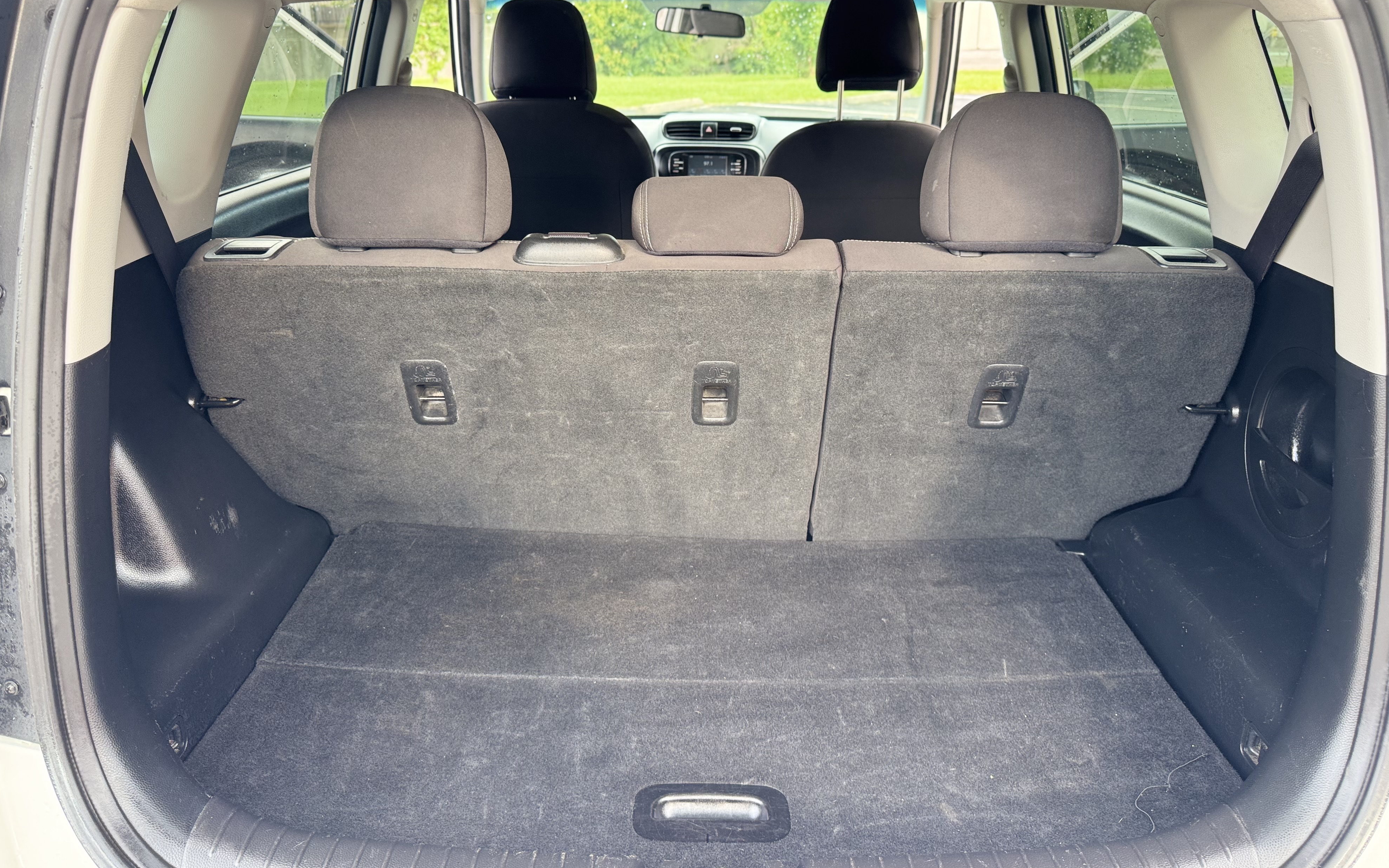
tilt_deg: -20.0
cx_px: 692
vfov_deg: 47.5
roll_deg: -0.5
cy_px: 378
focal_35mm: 26
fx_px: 984
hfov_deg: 70.4
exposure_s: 1/121
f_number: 1.78
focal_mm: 6.76
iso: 125
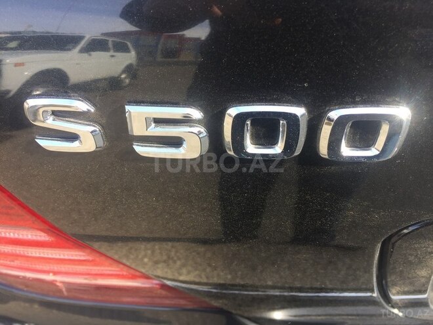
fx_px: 363
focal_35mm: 29
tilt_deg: -56.3
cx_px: 216
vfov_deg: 48.2
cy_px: 162
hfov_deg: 61.7
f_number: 2.2
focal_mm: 4.15
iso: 32
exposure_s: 1/154
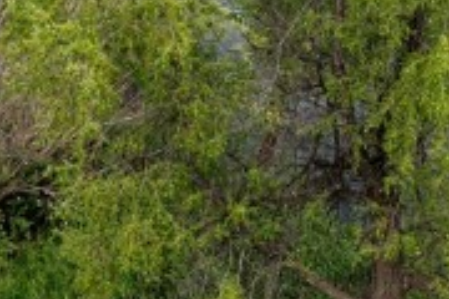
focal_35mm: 142
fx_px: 1771
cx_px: 382
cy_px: -379
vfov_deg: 8.9
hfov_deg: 14.3
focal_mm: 8.67
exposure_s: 1/3000
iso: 230
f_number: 1.8
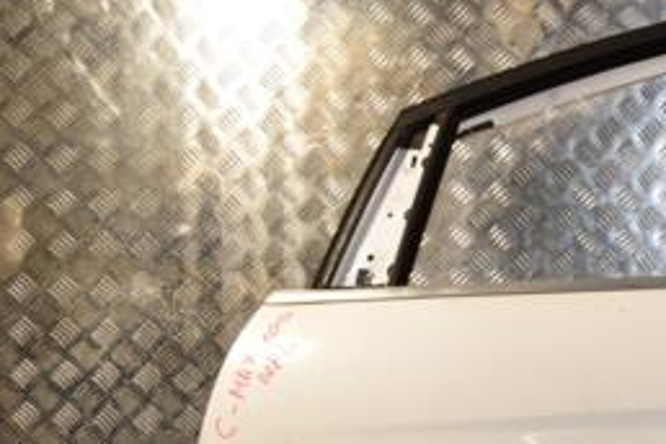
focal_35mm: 73
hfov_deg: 25.7
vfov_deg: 18.2
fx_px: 1353
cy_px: 436
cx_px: 728
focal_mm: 21
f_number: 11
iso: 800
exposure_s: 1/200
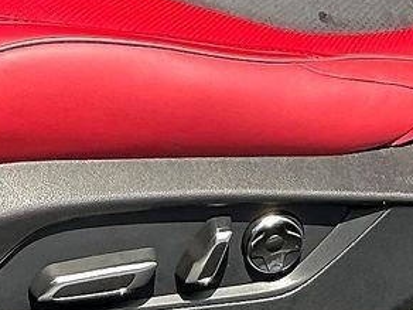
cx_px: 239
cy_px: -459
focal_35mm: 159
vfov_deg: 8.5
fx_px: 1897
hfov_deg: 12.4
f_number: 1.8
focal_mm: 3
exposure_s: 1/229
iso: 16
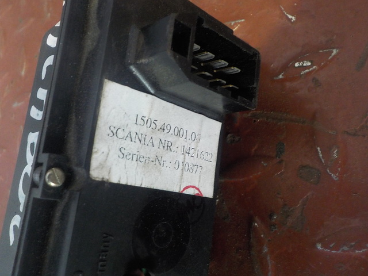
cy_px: 138
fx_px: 319
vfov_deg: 46.8
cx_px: 184
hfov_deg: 60.0
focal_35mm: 30
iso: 360
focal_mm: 4.1
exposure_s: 1/30
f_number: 3.3
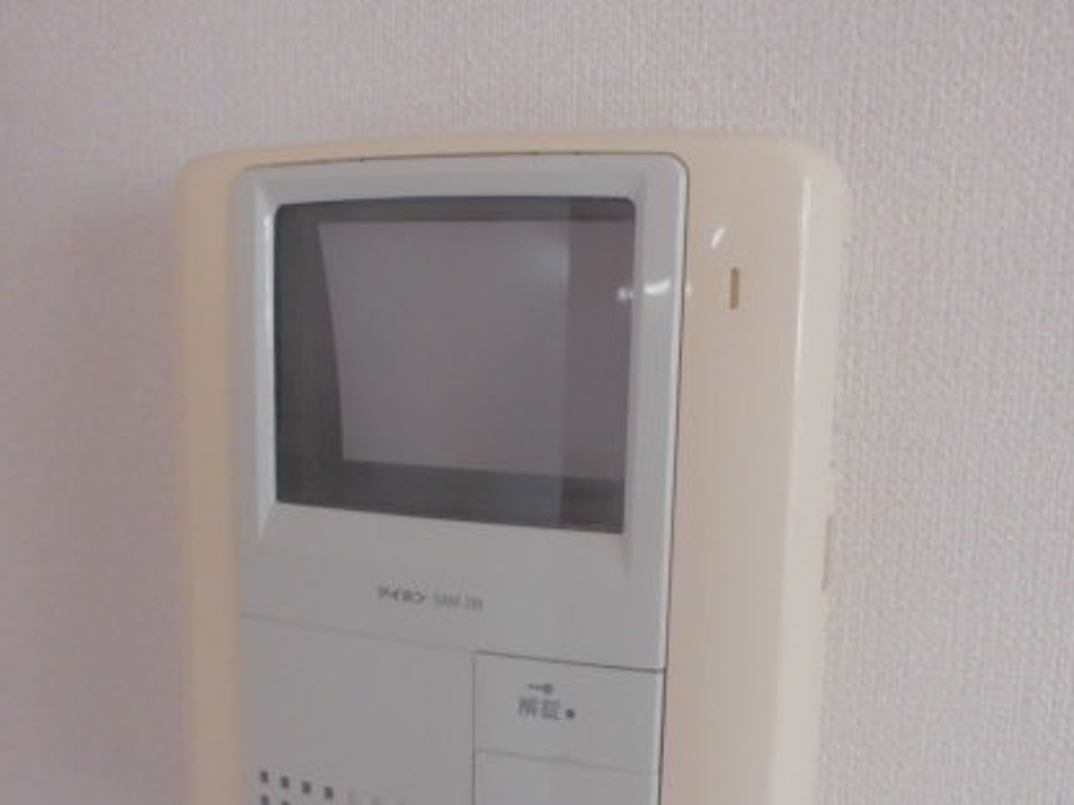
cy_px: 560
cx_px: 488
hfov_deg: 46.7
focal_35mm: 40
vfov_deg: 35.5
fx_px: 1241
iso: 200
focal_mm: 4.6
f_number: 3.5
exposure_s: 1/60
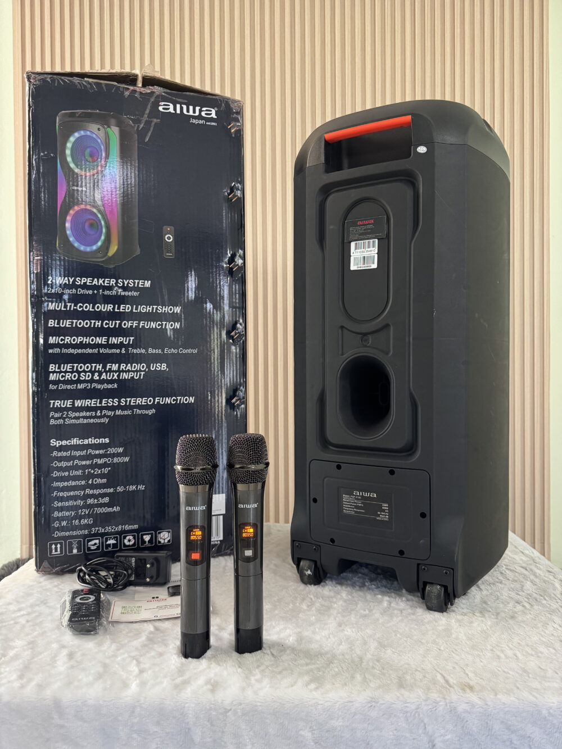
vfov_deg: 71.6
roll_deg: -0.3
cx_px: 281
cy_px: 374
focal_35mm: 24
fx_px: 519
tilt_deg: -1.1
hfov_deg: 56.8
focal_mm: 6.76
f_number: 1.78
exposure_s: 1/60
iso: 320
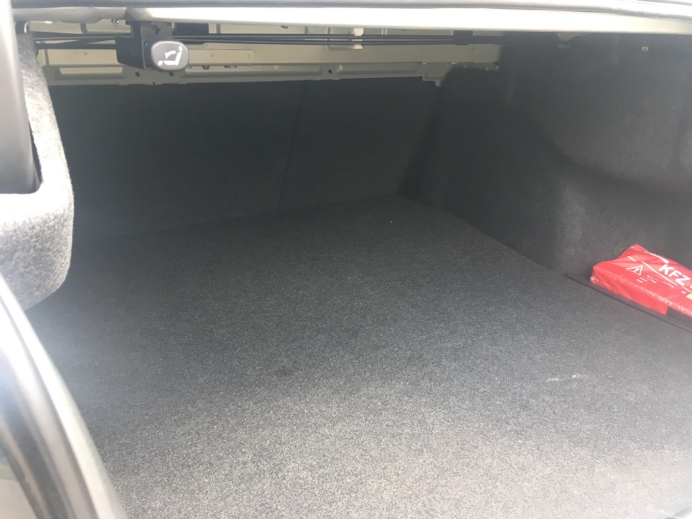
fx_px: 580
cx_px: 346
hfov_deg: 61.7
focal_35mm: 29
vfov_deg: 48.2
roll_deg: -1.4
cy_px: 260
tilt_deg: -21.3
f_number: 2.2
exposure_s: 1/33
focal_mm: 4.15
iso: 32
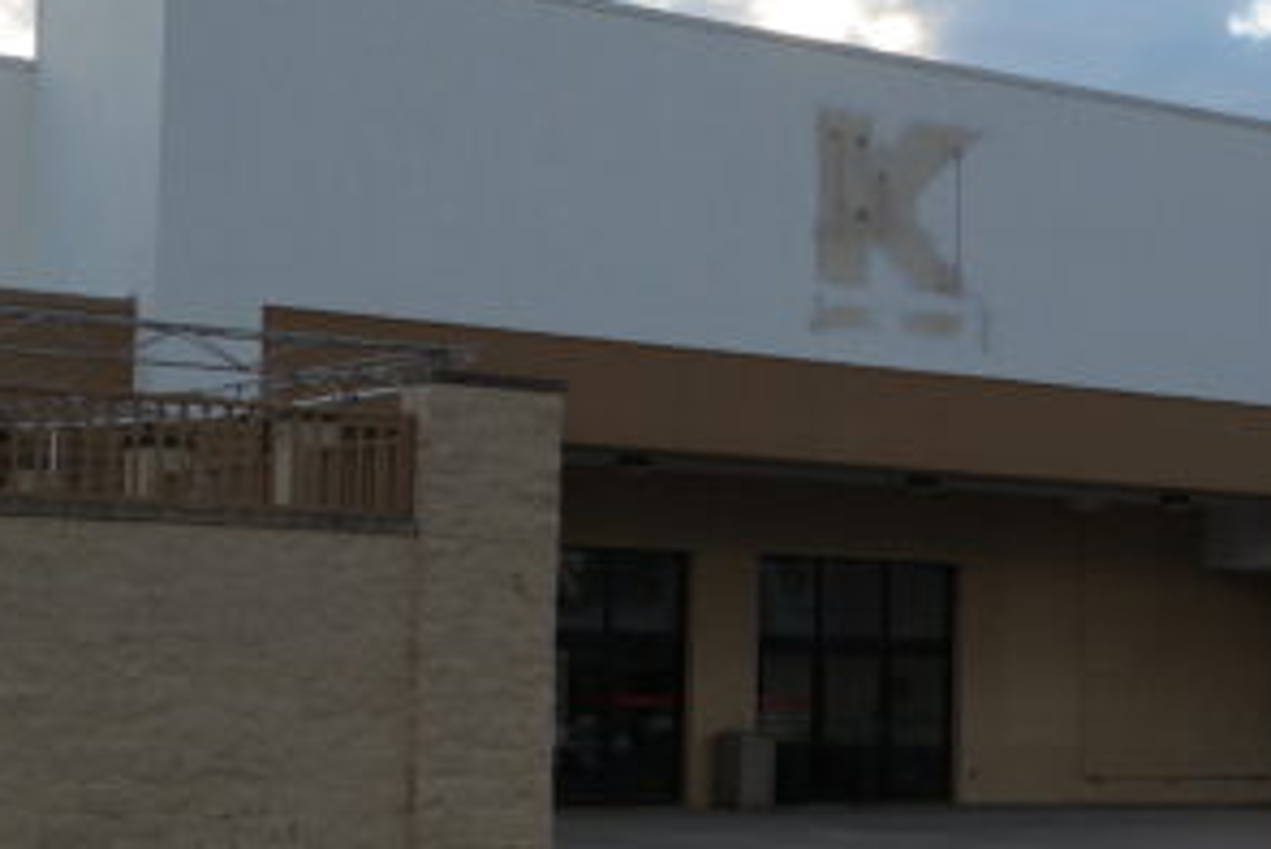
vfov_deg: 17.5
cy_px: 504
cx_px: 982
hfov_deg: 25.6
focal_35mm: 78
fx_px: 2755
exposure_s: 1/160
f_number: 4.5
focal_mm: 20
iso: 100
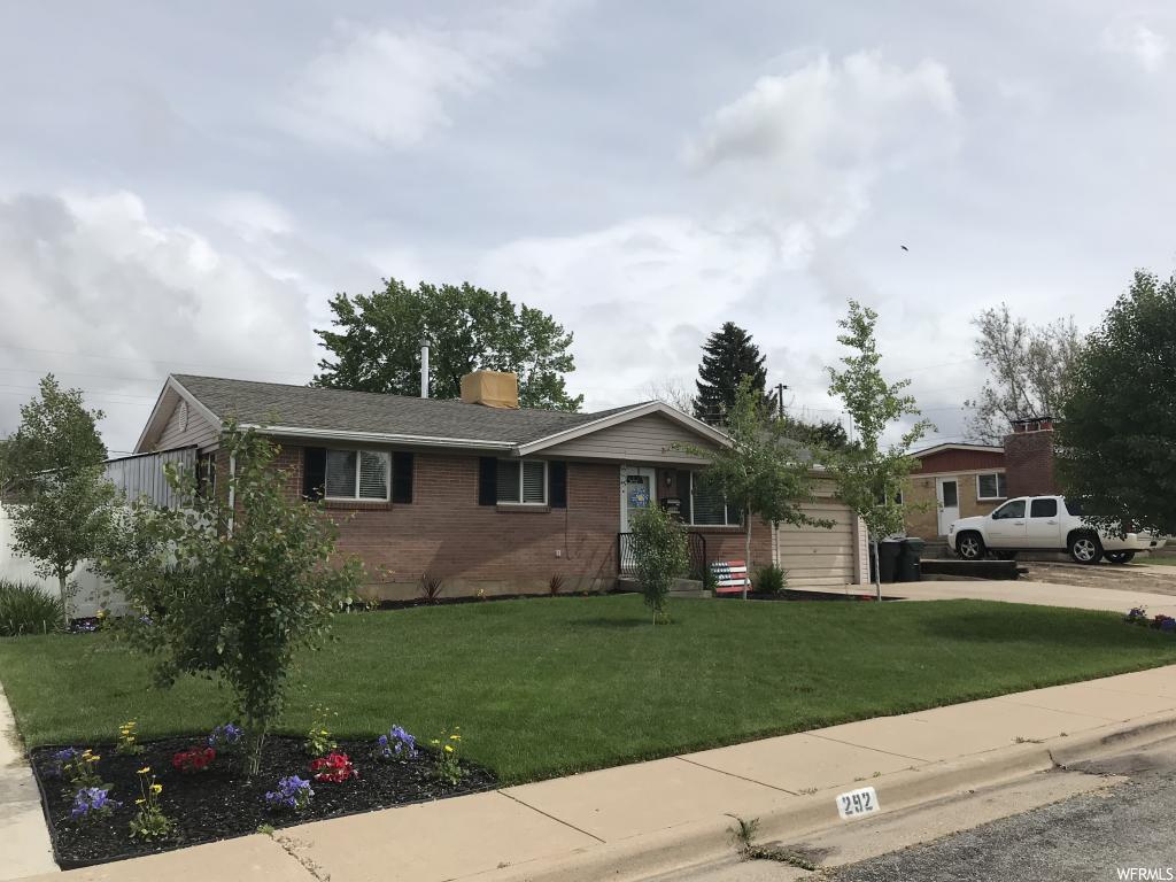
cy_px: 441
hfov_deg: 63.4
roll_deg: +0.0
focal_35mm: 28
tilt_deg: +6.2
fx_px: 951
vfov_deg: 49.7
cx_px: 588
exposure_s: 1/5051
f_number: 1.8
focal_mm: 3.99
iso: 25
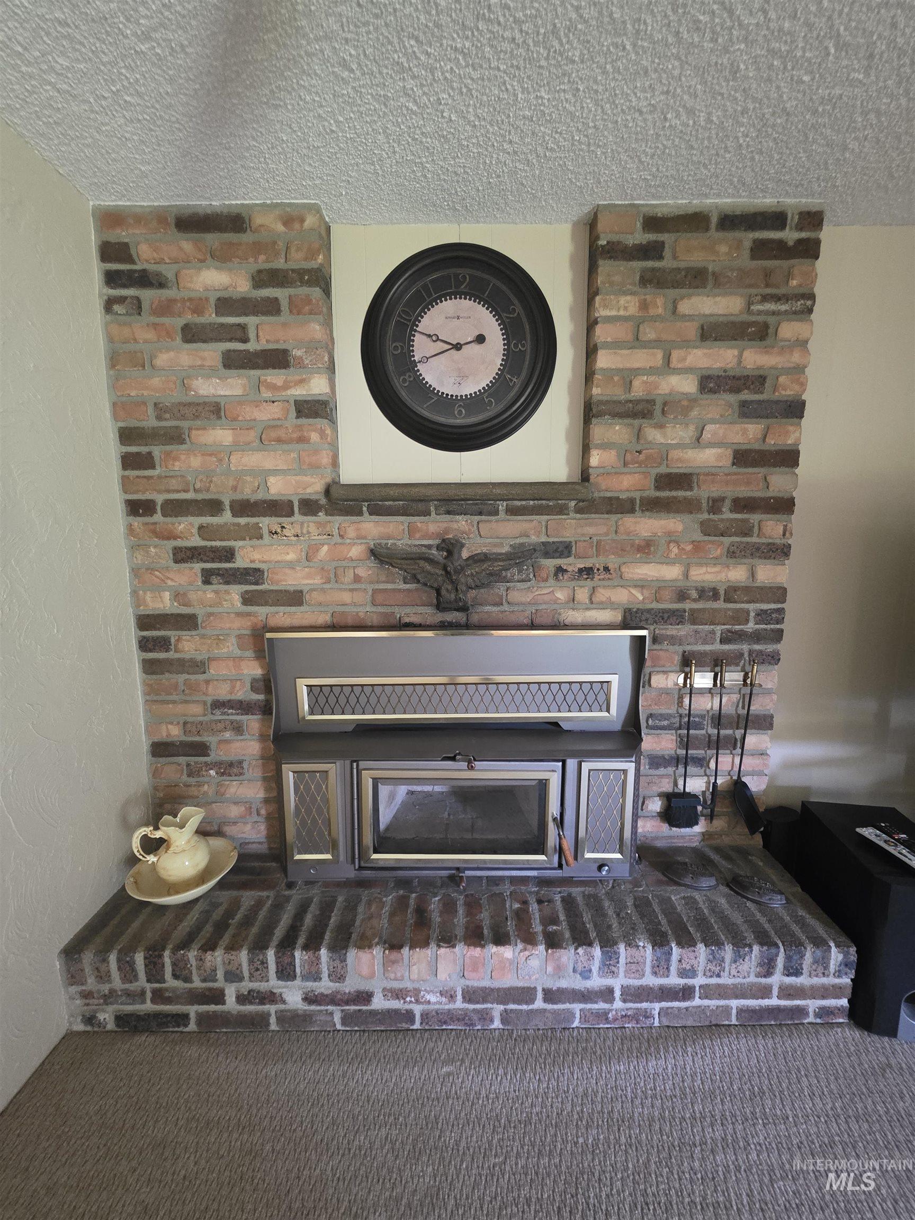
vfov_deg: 106.2
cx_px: 458
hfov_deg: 89.9
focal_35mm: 13
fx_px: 458
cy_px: 610
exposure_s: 1/60
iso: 1250
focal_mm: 2.2
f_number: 1.9
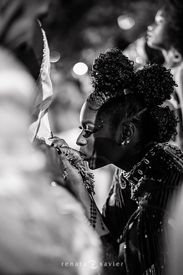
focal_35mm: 50
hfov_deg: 27.0
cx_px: 92
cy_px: 138
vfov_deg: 39.6
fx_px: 381
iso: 2000
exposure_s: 1/320
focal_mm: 50
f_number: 1.2
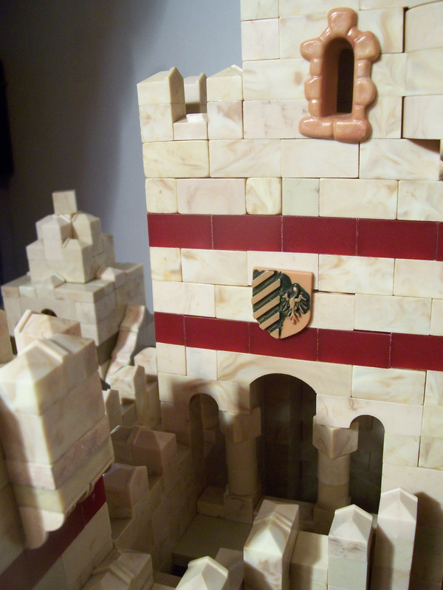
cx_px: 222
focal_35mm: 34
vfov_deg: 54.0
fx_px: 580
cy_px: 295
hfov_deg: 41.8
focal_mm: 5.6
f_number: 2.7
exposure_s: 1/30
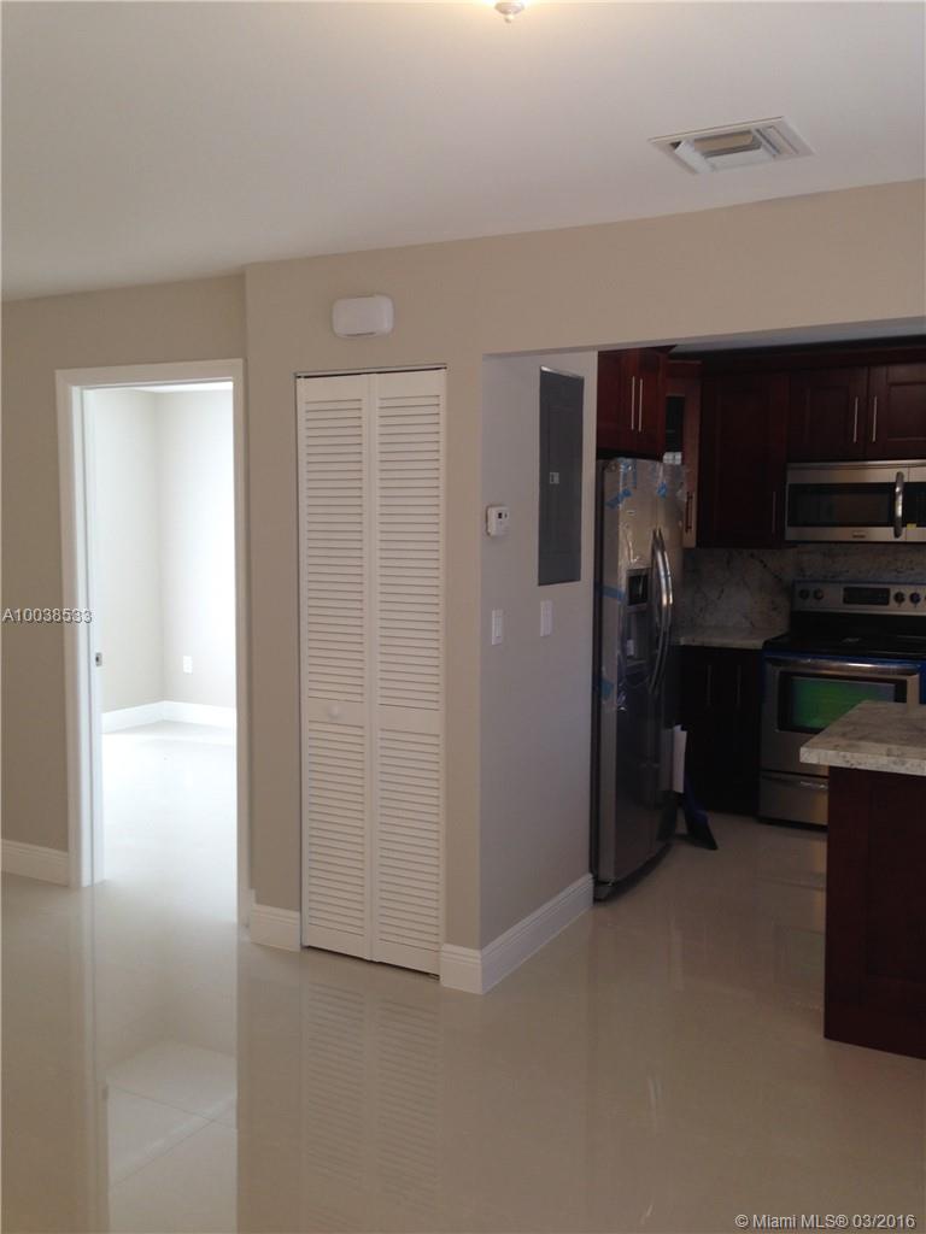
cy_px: 617
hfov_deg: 42.9
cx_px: 463
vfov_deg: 55.4
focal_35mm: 33
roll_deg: -1.0
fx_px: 1177
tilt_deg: -2.3
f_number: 2.4
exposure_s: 1/40
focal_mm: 4.12
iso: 50
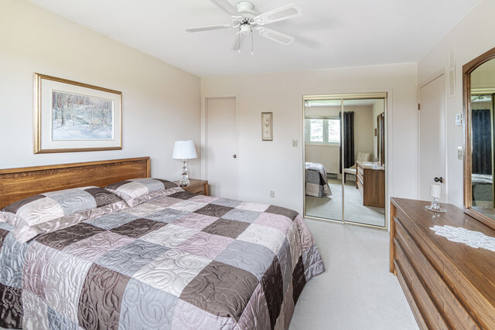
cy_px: 165
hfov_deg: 100.4
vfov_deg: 77.4
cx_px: 248
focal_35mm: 15
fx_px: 206
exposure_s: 1/5
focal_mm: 10
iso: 80
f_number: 7.1
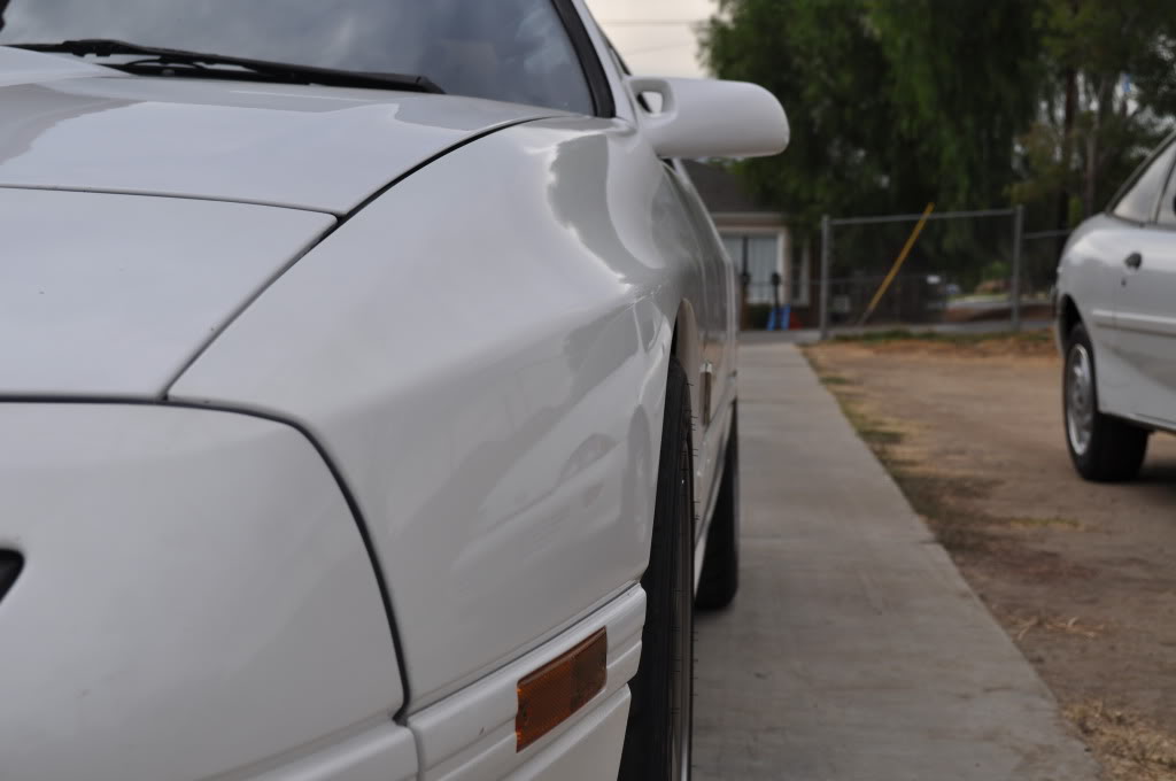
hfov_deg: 36.9
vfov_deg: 25.0
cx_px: 588
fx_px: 1762
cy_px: 390
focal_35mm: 54
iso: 200
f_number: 8
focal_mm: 36
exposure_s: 1/250
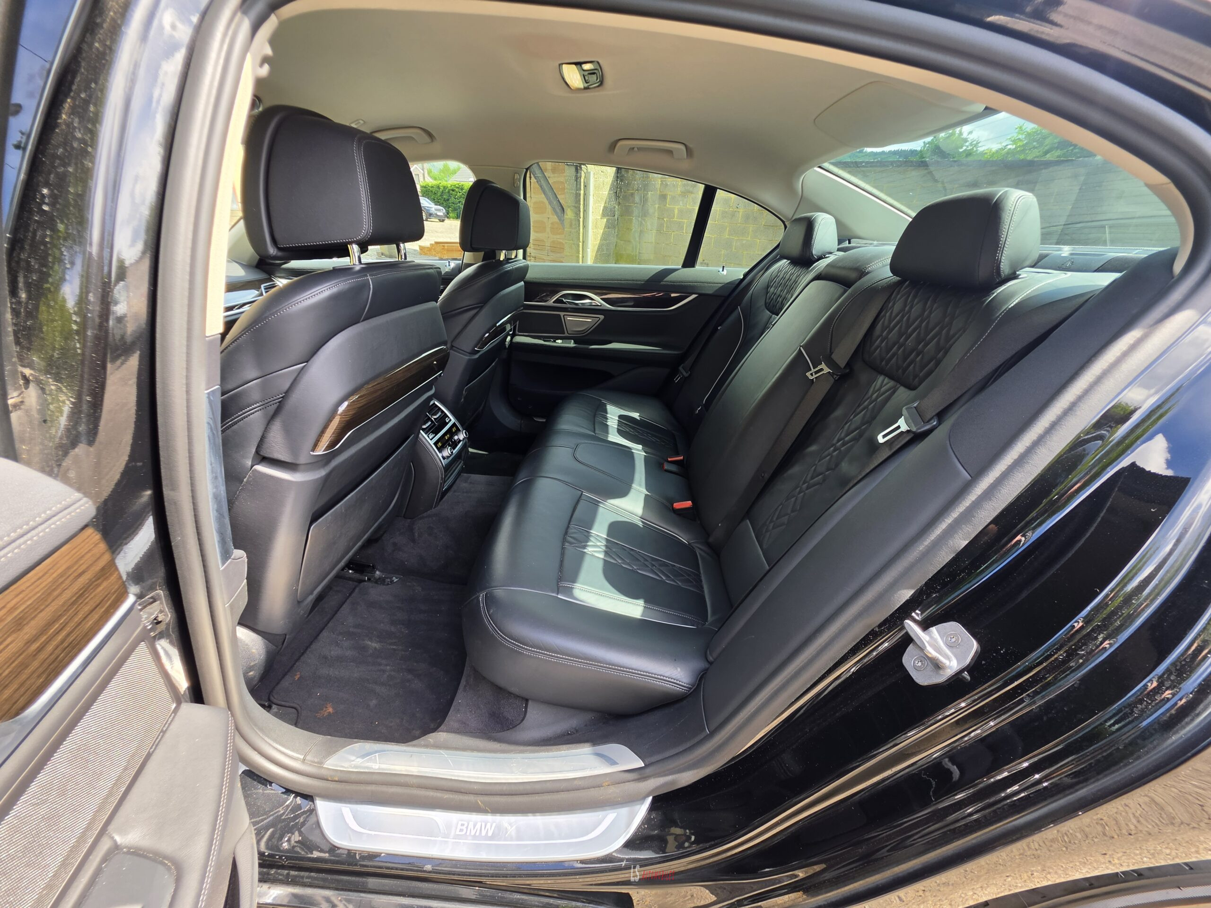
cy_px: 454
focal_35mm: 13
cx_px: 606
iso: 16
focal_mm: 2.2
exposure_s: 1/100
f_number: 1.9
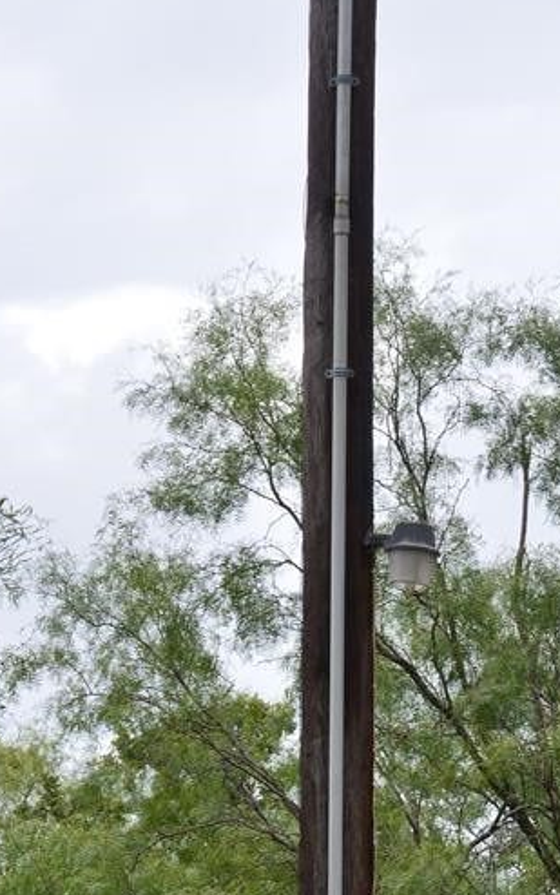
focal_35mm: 174
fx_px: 4248
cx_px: 390
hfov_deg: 7.5
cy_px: 904
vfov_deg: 11.9
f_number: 10
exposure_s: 1/320
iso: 400
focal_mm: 55
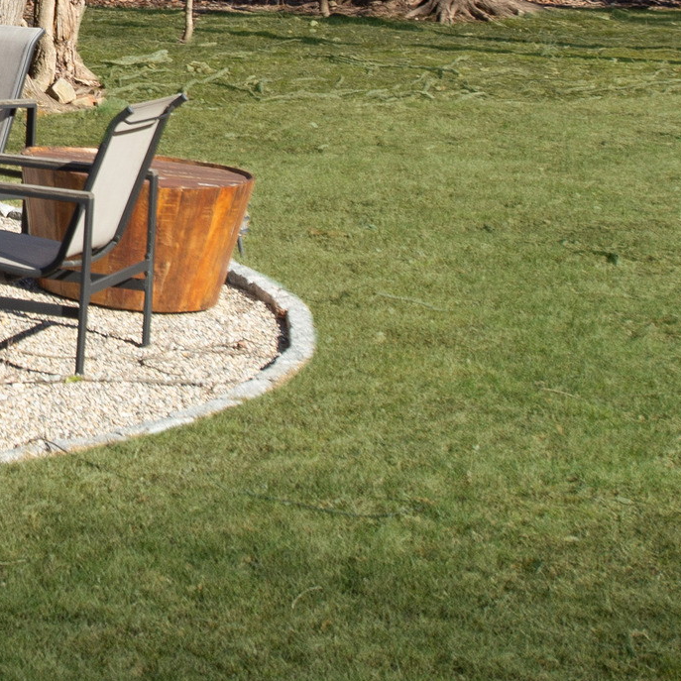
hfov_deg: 12.7
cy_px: -76
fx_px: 2960
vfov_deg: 12.9
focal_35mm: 133
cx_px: -210
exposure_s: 1/200
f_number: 7.1
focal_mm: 35
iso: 100
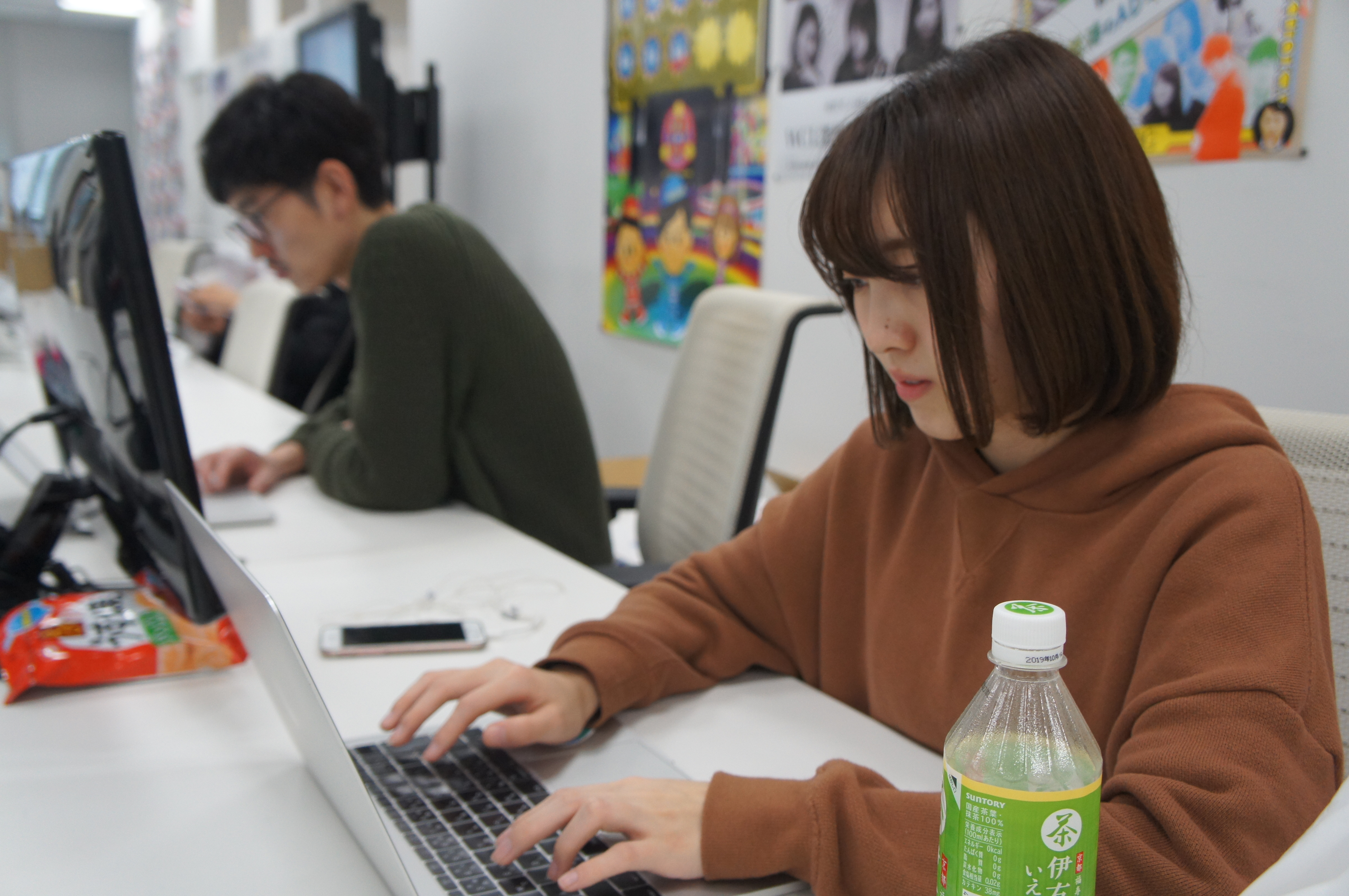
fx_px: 1291
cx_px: 674
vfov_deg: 38.3
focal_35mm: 34
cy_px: 448
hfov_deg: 55.2
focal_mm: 23
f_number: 4
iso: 1000
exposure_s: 1/160
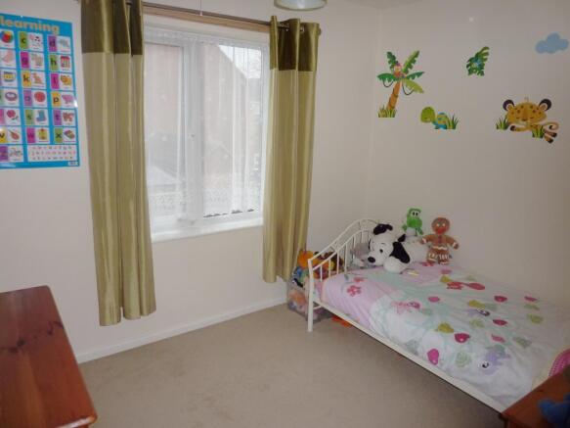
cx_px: 285
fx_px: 412
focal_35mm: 25
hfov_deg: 69.4
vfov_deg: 54.9
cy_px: 214
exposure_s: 1/30
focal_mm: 4.1
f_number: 3.3
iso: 125
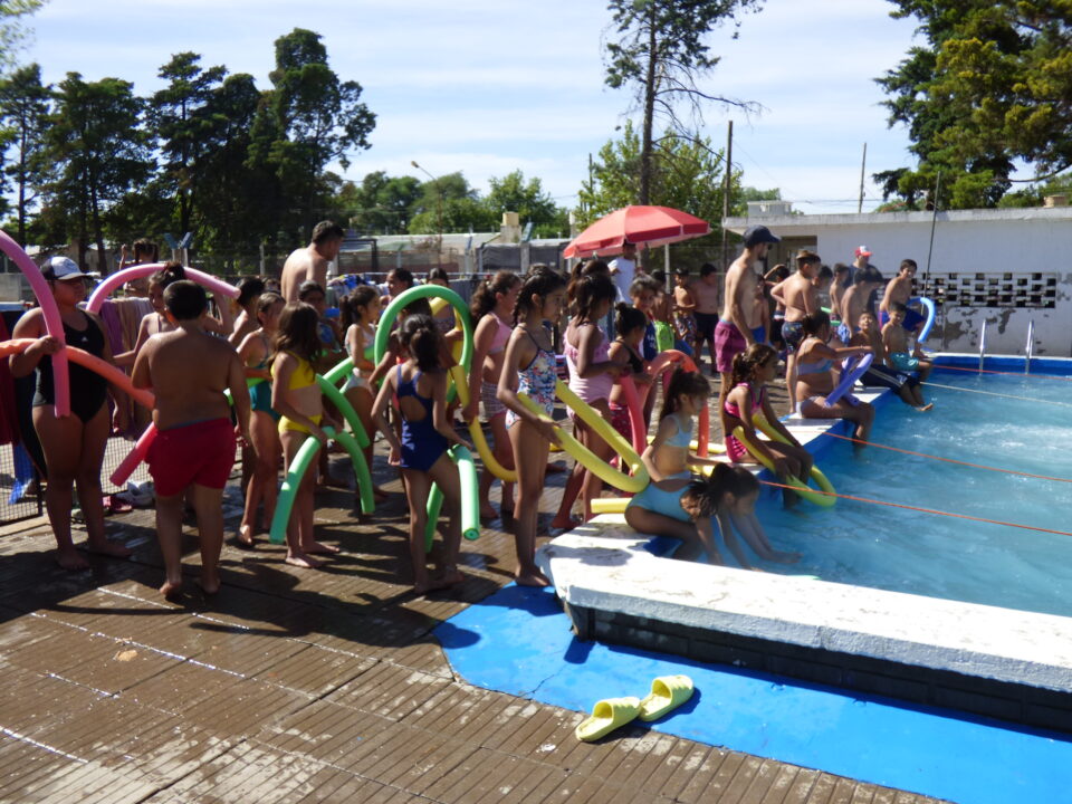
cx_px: 536
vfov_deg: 46.8
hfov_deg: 60.0
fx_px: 929
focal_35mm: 30
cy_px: 402
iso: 100
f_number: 3.3
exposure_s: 1/1000
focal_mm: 5.29
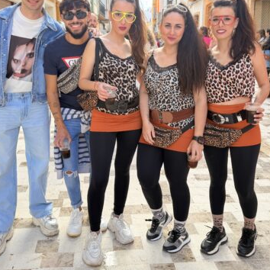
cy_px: 104
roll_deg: +1.0
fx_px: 335
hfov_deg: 43.8
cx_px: 121
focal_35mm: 38
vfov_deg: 43.6
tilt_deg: -10.0
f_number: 1.78
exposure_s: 1/445
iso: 100
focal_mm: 6.76
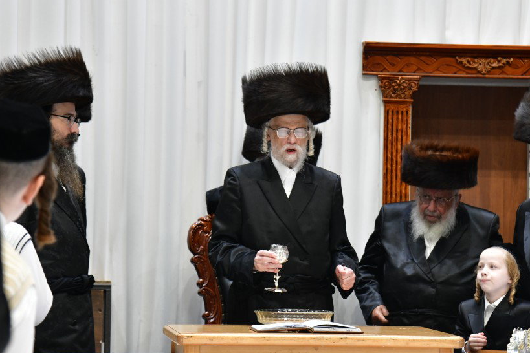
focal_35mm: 121
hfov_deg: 16.9
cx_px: 305
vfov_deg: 11.3
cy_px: 171
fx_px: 1781
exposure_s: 1/100
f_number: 5.6
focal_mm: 86
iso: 1600
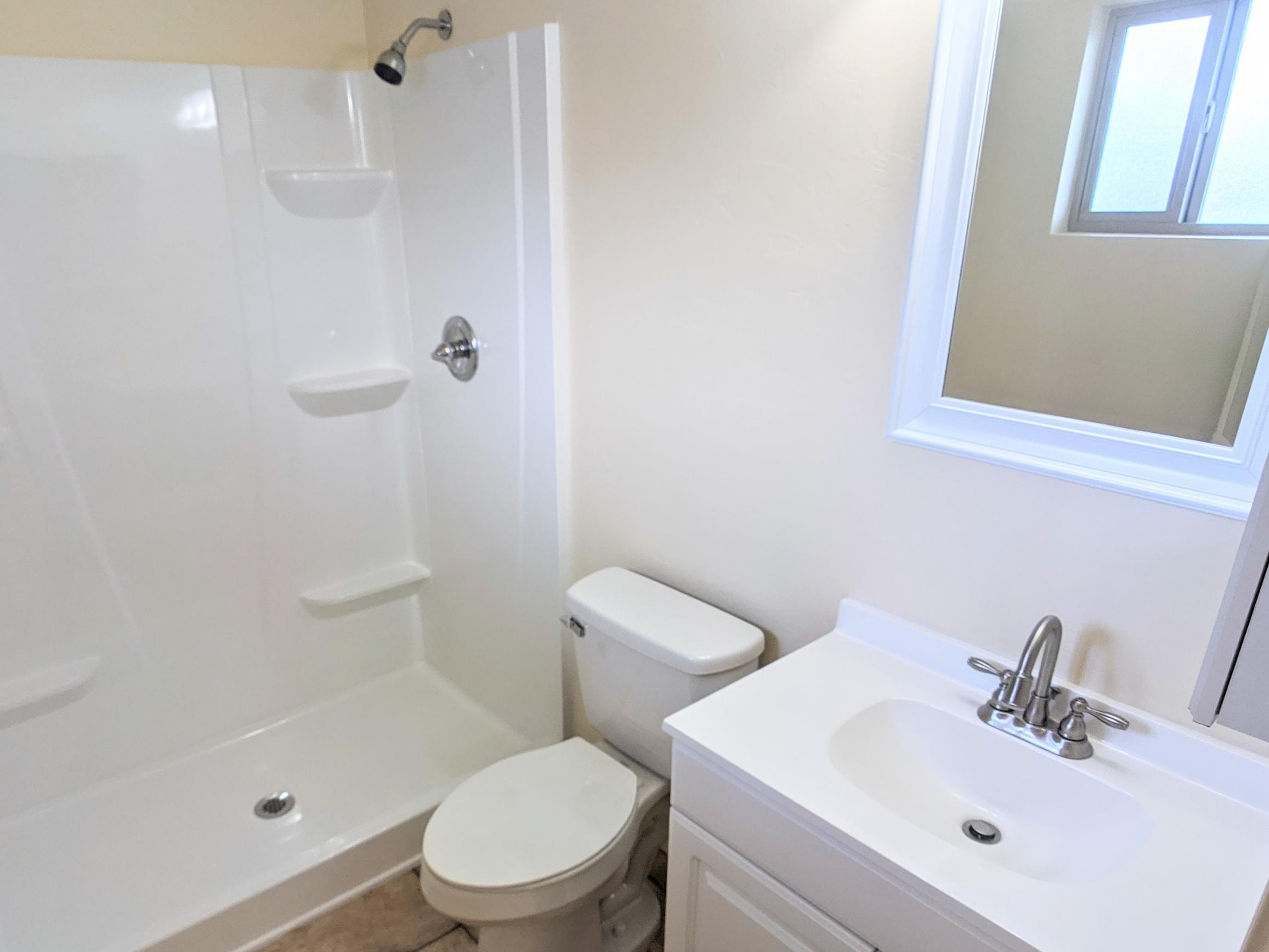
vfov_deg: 40.6
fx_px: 1283
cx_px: 581
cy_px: 563
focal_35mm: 35
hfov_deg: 52.6
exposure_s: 1/120
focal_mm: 4.38
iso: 64
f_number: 1.73
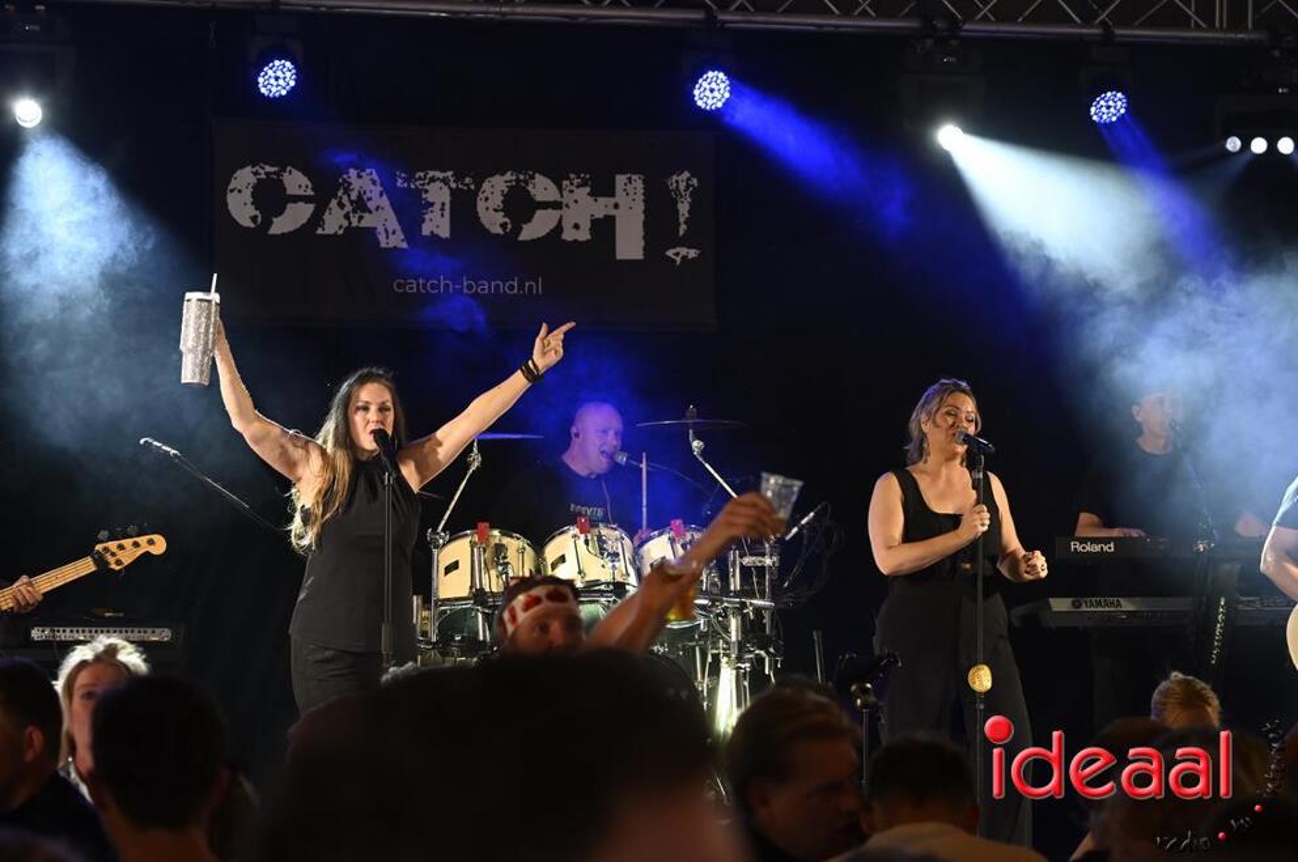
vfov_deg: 13.7
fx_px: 3601
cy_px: 431
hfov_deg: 20.4
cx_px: 649
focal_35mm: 100
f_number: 4.5
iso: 1600
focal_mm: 100
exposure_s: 1/80
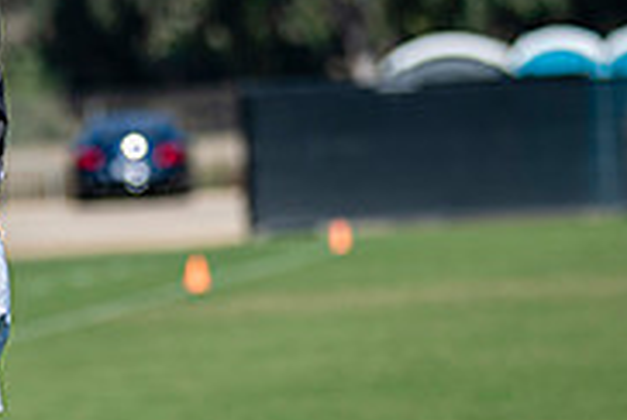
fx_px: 9159
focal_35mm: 525
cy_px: 287
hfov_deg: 3.9
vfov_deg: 2.6
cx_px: 17
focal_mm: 165
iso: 160
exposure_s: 1/2500
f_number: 3.2
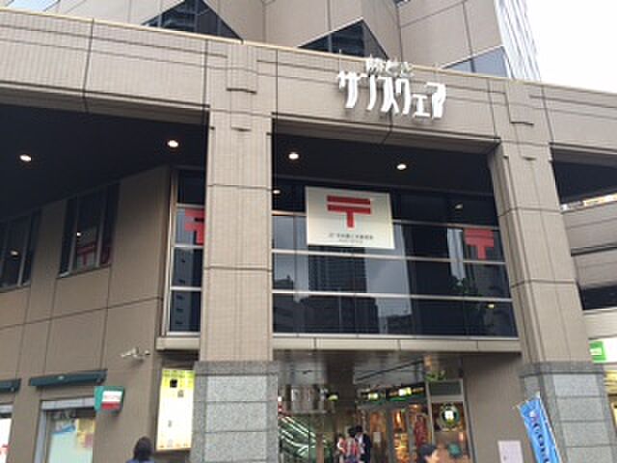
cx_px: 308
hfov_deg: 61.7
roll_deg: +1.7
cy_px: 232
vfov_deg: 48.2
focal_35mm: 29
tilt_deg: +17.5
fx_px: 517
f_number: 2.2
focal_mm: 4.15
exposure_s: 1/30
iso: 40
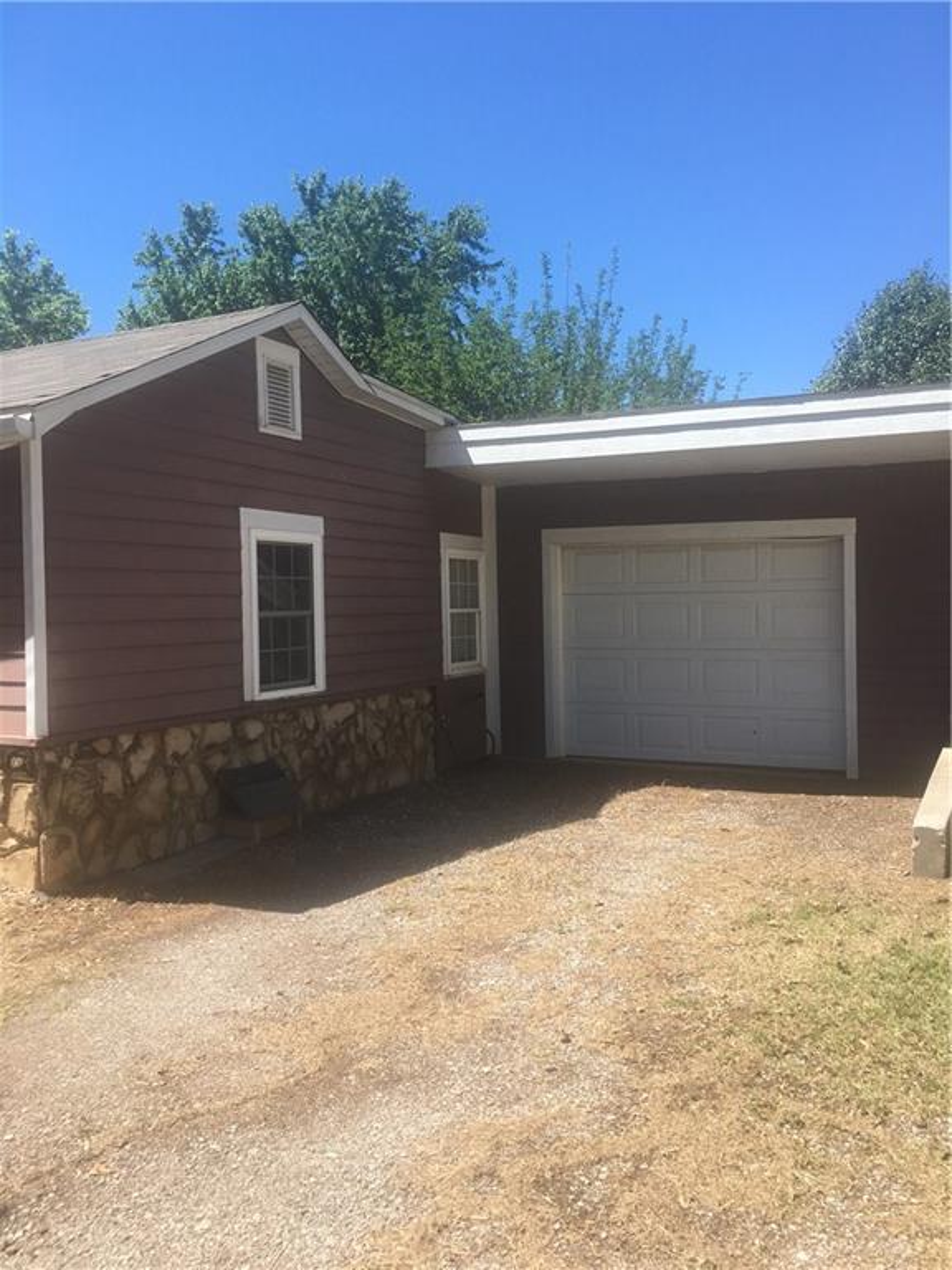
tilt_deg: +0.3
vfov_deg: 61.7
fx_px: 1063
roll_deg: +0.6
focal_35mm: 29
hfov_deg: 48.2
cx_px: 476
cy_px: 635
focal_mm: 4.15
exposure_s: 1/761
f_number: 2.2
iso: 25
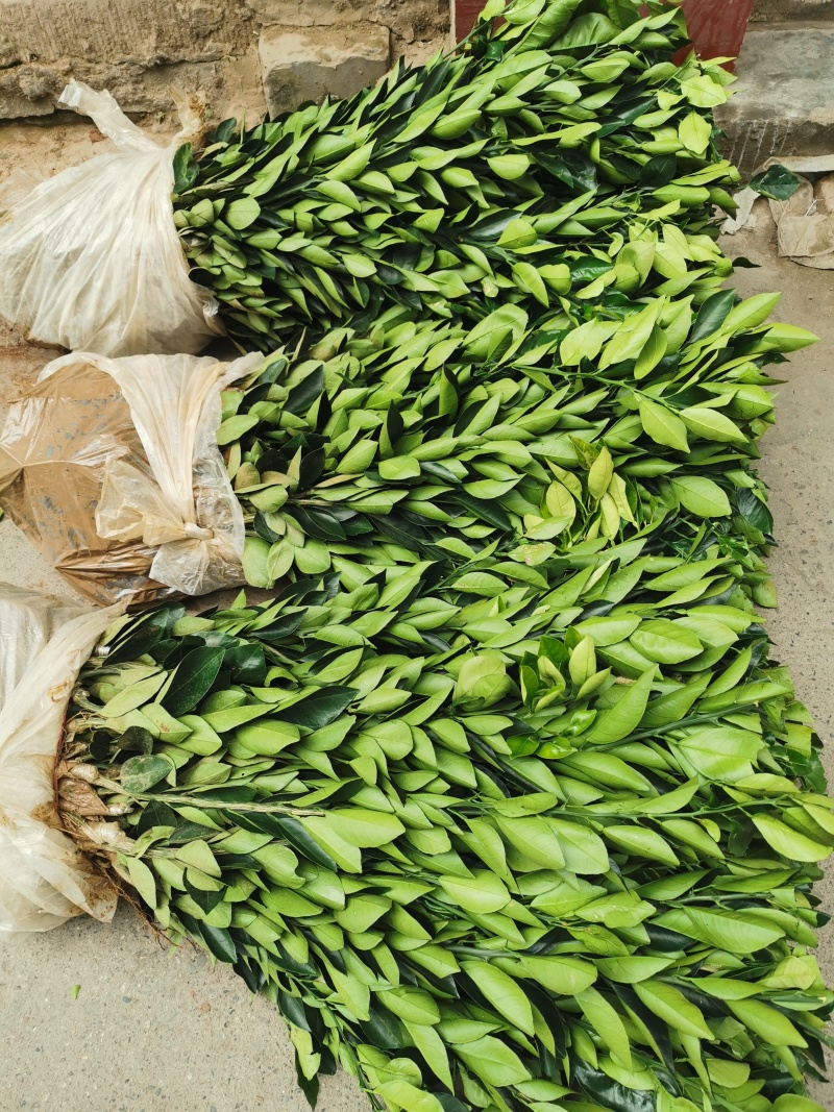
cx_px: 417
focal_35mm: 27
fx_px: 868
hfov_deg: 51.3
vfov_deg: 65.3
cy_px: 556
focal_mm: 5.56
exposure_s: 1/100
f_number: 1.6
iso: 64
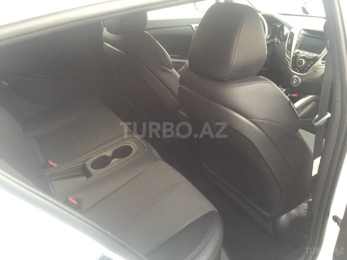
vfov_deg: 48.2
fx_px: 291
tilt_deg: -27.3
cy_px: 130
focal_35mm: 29
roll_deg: -2.0
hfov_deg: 61.7
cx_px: 174
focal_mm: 4.15
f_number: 2.2
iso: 125
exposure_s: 1/33
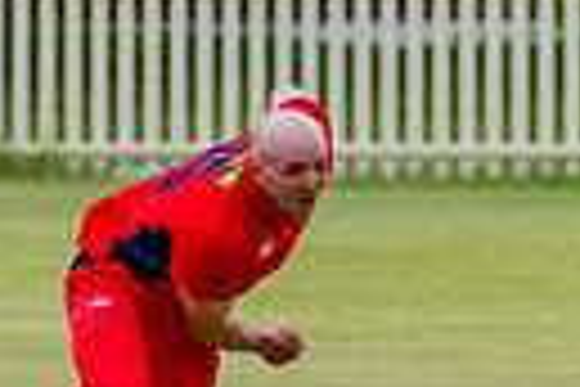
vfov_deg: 0.5
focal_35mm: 2815
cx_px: 327
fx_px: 45349
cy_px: 613
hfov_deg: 0.7
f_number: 9
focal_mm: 550
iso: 800
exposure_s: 1/1000
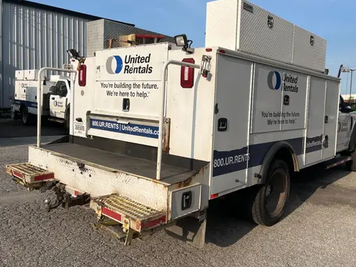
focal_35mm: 31
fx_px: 319
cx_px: 208
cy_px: 116
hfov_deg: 58.0
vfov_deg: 45.4
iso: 50
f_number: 1.6
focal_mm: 5.1
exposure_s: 1/3876
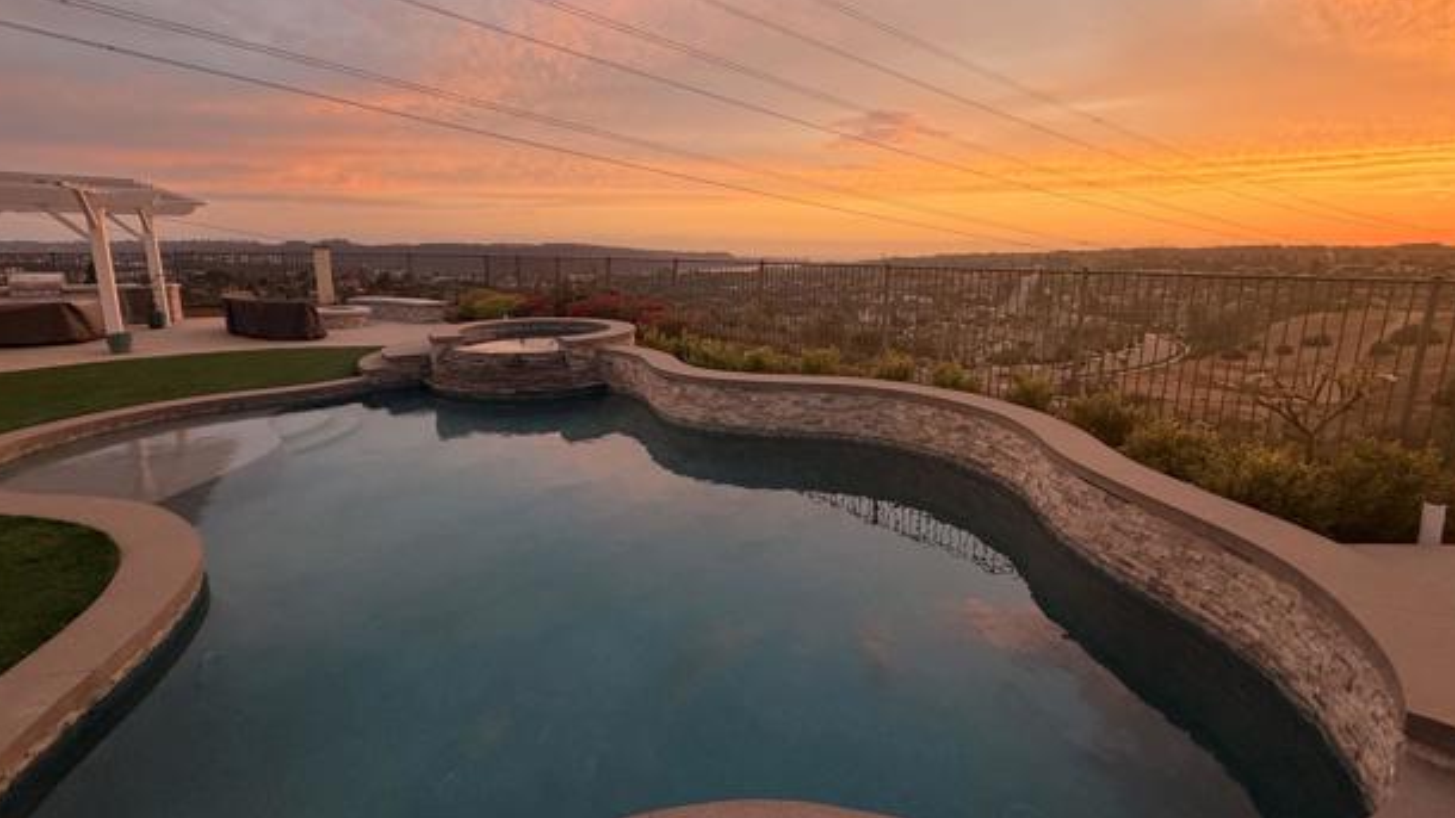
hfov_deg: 99.4
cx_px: 725
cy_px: 362
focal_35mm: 16
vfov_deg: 66.9
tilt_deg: -11.0
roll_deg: +0.1
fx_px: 617
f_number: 2.2
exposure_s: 1/121
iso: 160
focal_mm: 2.22
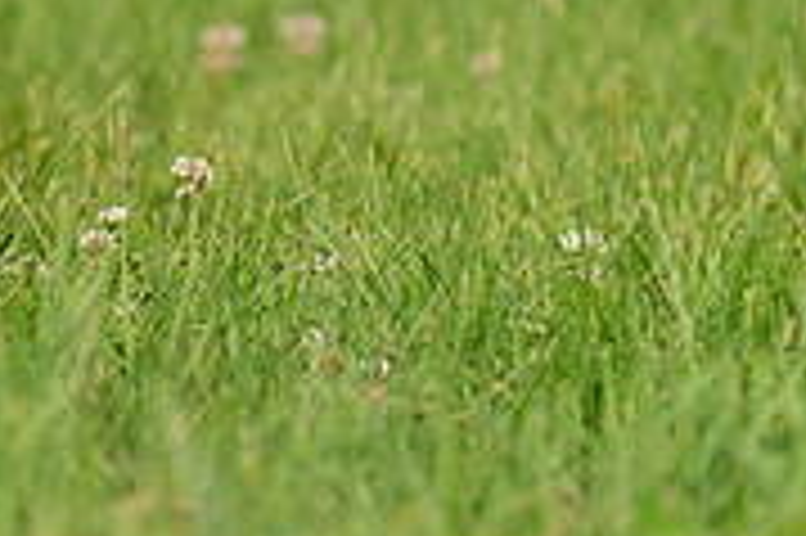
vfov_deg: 0.9
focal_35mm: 1539
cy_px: -191
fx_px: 34424
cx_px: 108
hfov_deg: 1.3
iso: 800
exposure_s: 1/4000
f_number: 6.3
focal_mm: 474
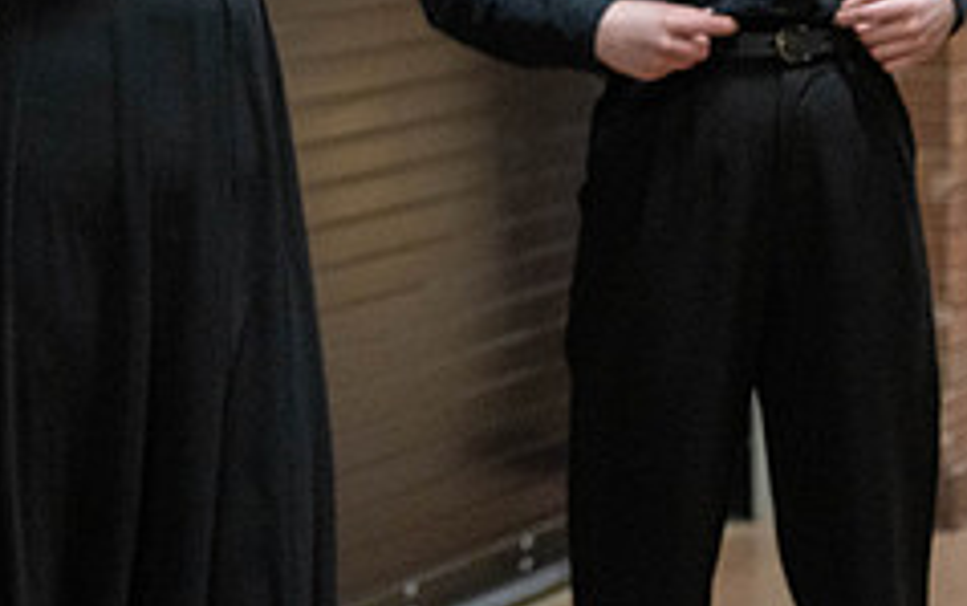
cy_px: -116
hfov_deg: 11.5
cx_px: 141
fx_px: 4772
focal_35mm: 181
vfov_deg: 7.2
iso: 6400
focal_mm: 70
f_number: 2.8
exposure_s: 1/250
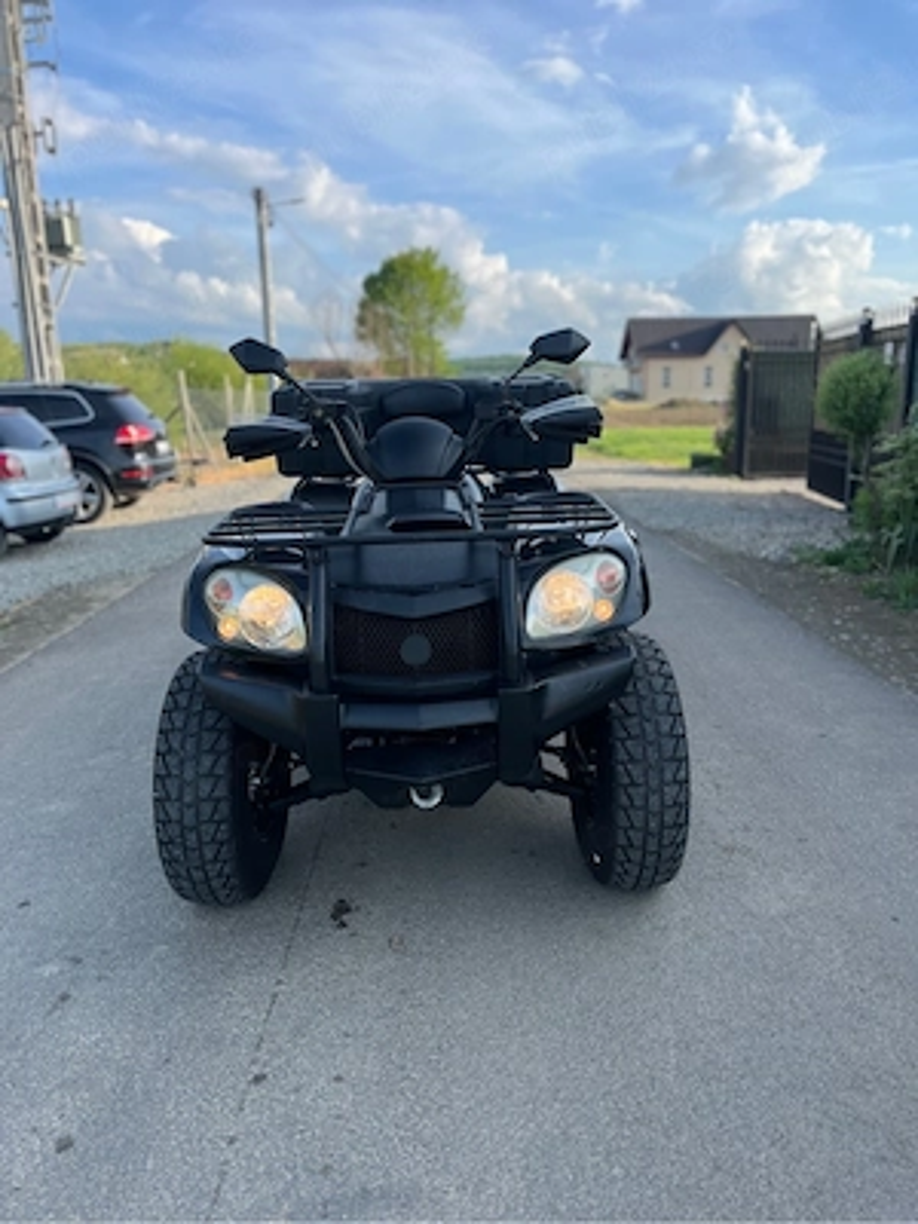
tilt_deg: -14.2
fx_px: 919
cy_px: 612
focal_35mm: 26
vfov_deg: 67.3
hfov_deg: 53.1
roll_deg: +1.7
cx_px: 459
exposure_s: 1/1372
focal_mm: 5.1
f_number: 1.6
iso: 50
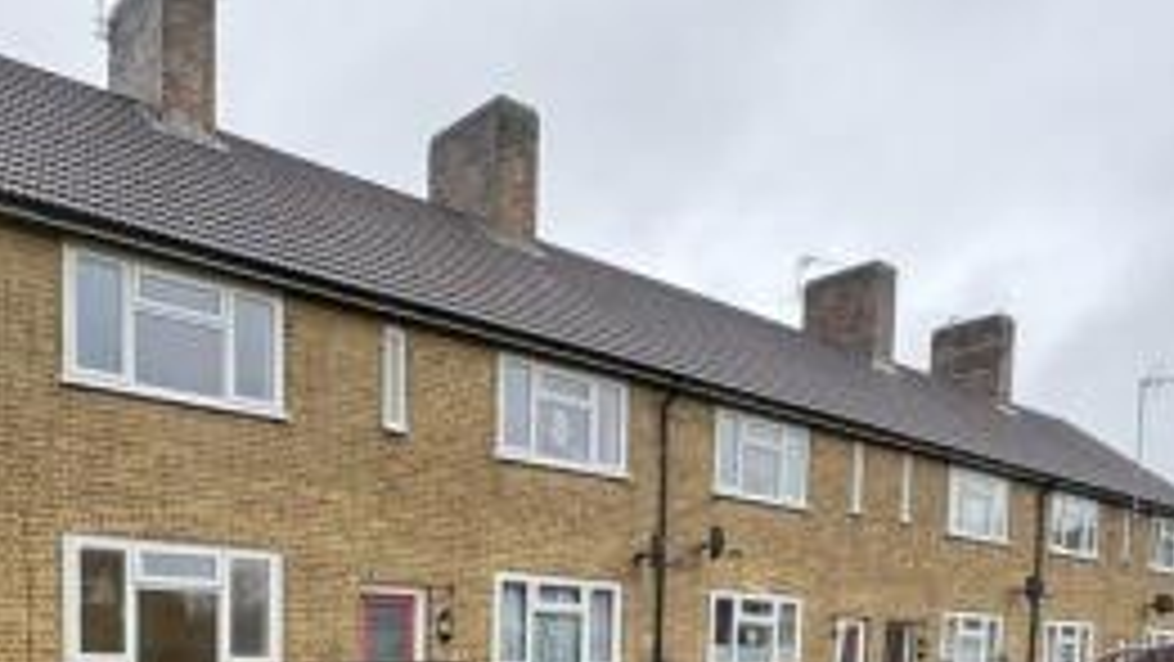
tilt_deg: -4.3
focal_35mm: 34
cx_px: 286
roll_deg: -0.5
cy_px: 759
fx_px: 1059
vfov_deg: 30.4
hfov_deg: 55.1
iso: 80
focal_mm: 2.22
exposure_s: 1/99
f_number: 2.2
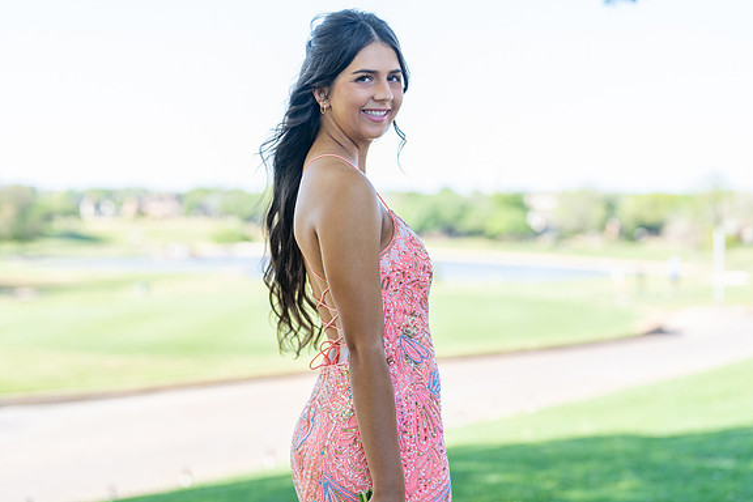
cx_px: 363
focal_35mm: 55
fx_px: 1150
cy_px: 240
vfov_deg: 24.6
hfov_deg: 36.2
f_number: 1.8
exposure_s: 1/1000
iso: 160
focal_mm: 50
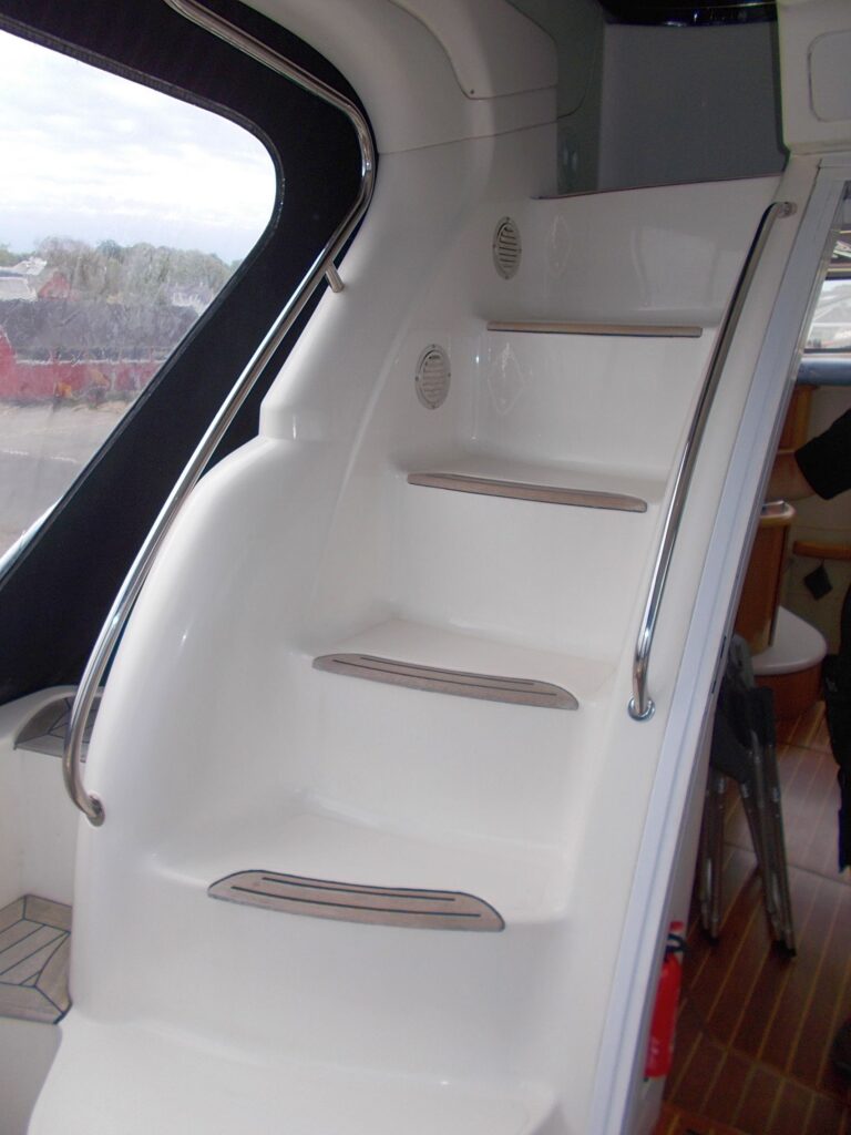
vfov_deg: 67.3
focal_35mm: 26
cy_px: 568
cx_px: 426
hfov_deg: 53.1
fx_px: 852
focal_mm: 4.6
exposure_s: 1/320
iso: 80
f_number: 3.2
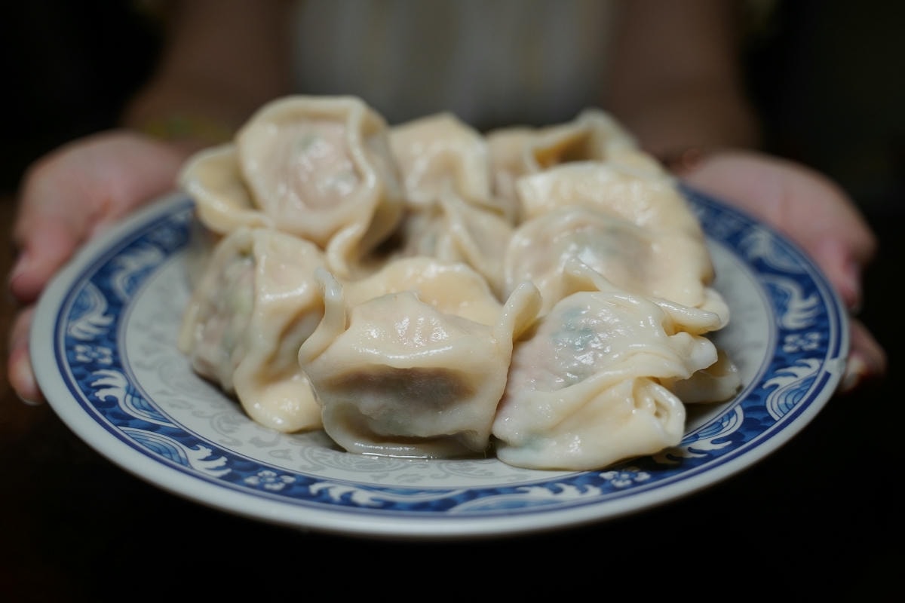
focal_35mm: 39
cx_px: 452
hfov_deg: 49.6
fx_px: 980
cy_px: 302
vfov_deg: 34.2
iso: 125
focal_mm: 39
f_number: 4
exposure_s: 1/60
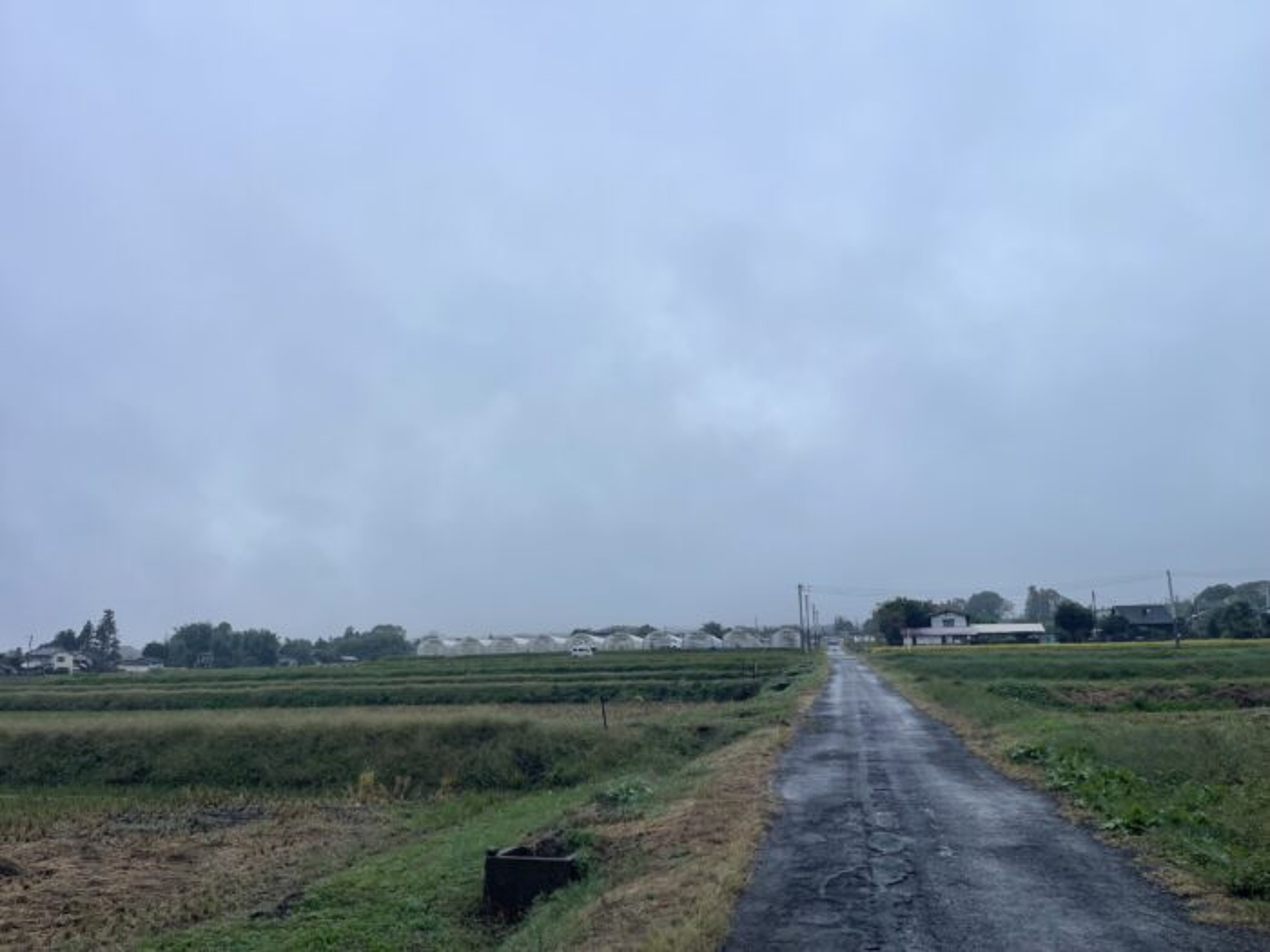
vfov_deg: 54.9
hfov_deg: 69.4
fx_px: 917
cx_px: 635
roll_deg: +0.6
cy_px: 476
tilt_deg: +11.3
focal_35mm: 25
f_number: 1.6
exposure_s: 1/717
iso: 32
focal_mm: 5.1
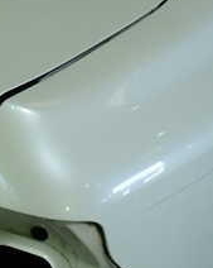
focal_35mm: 83
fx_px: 655
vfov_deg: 22.9
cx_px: -156
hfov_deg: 16.0
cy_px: 73
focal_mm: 5.4
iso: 100
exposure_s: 1/80
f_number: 2.3
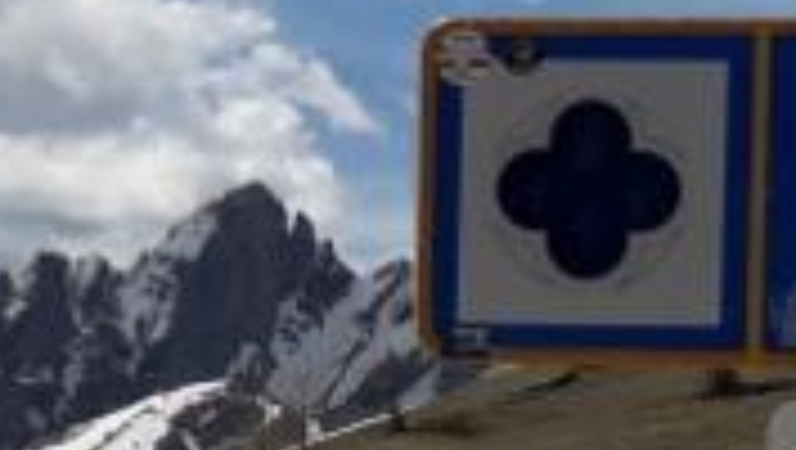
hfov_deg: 12.2
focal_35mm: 176
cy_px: 477
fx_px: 3719
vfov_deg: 6.9
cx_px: 297
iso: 40
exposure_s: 1/4878
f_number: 1.9
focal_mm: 3.7
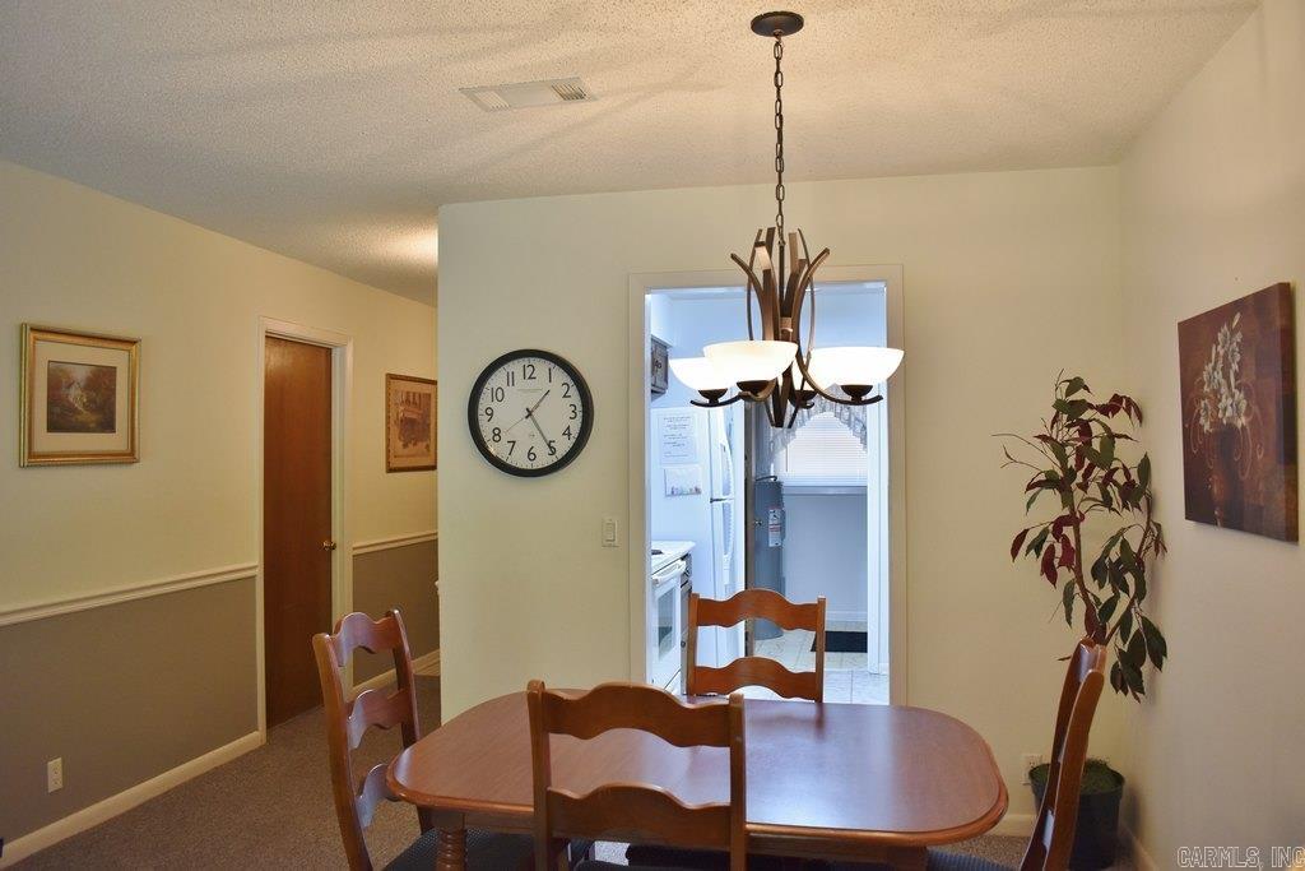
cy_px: 436
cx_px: 652
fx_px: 979
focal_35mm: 27
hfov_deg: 67.4
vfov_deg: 47.9
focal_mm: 18
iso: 720
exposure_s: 1/60
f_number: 4
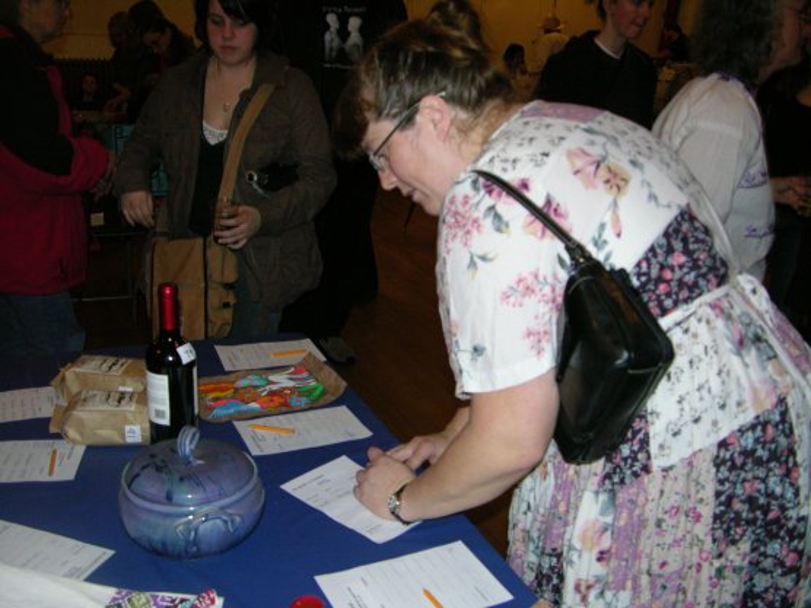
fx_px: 820
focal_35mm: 35
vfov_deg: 40.7
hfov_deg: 52.6
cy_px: 304
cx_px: 406
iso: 200
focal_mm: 8.9
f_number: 2.8
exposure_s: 1/60.1
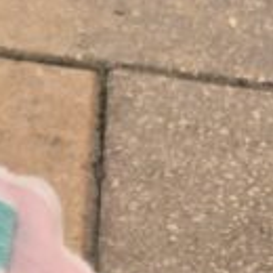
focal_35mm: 131
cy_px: 405
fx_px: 1169
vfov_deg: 12.7
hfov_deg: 11.1
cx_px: -386
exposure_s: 1/180
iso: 50
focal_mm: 6.3
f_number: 1.7
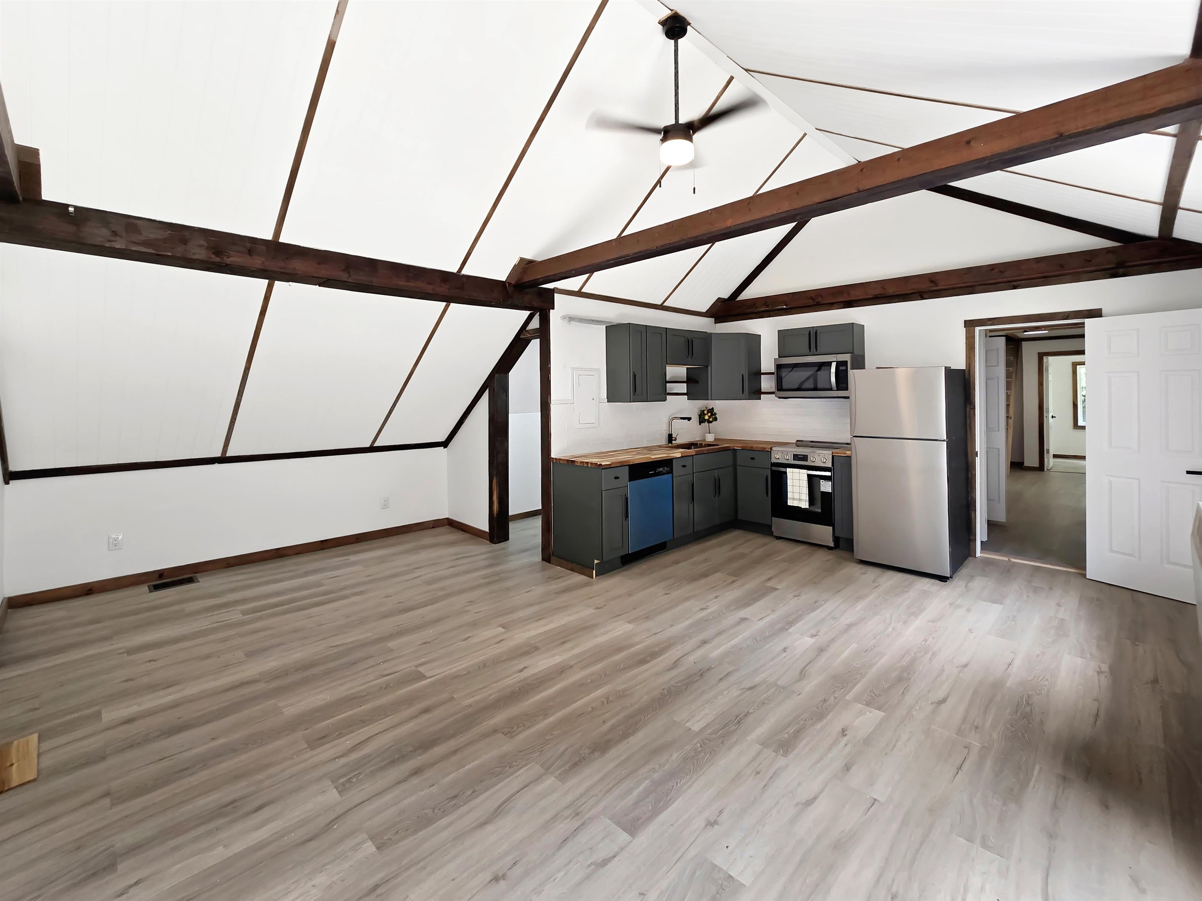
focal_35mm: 13
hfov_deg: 106.2
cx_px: 601
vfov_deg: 89.9
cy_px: 450
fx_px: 451
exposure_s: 1/60
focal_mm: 2.2
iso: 50
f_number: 2.2
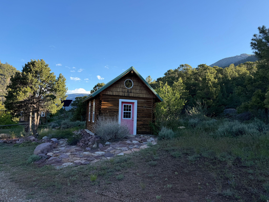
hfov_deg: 71.6
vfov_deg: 56.8
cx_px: 134
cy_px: 101
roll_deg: -1.3
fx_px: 187
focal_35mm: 24
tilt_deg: +4.6
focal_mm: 6.76
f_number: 1.78
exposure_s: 1/1618
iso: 80
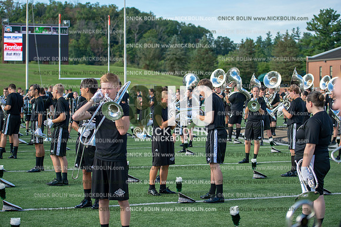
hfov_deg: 28.9
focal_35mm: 70
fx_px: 663
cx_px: 170
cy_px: 114
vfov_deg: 19.4
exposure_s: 1/1000
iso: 160
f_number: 2.8
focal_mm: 70
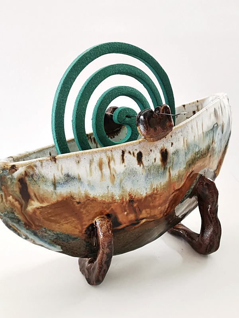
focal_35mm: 27
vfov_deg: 65.3
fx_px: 249
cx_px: 120
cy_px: 159
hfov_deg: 51.4
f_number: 2.2
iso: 160
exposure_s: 1/33.3
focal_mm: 2.26
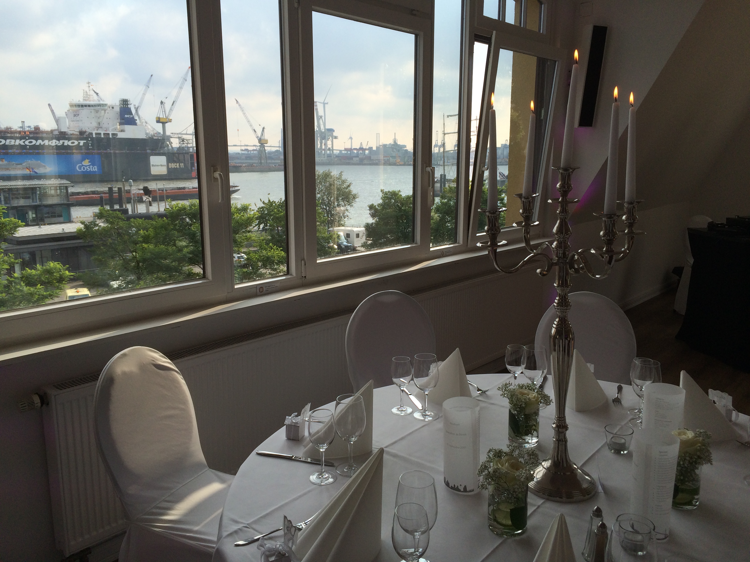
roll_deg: +1.2
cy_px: 281
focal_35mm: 29
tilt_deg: -13.4
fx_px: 628
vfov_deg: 48.2
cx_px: 375
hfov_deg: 61.7
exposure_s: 1/720
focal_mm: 4.15
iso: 32
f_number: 2.2
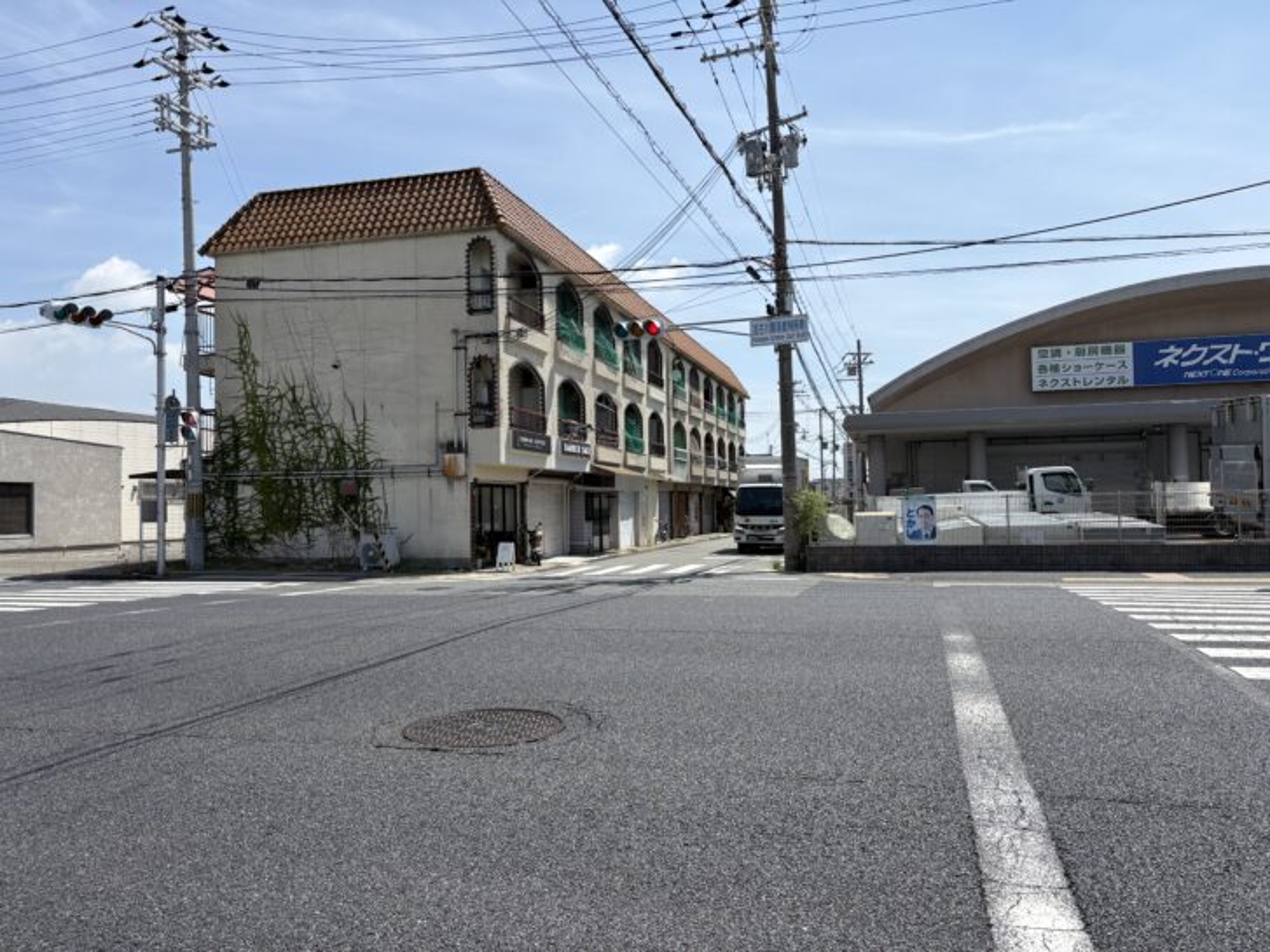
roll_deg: +1.5
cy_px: 476
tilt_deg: +3.1
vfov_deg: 53.0
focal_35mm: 26
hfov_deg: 67.3
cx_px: 635
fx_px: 954
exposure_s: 1/4608
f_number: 1.6
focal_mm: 5.96
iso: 50
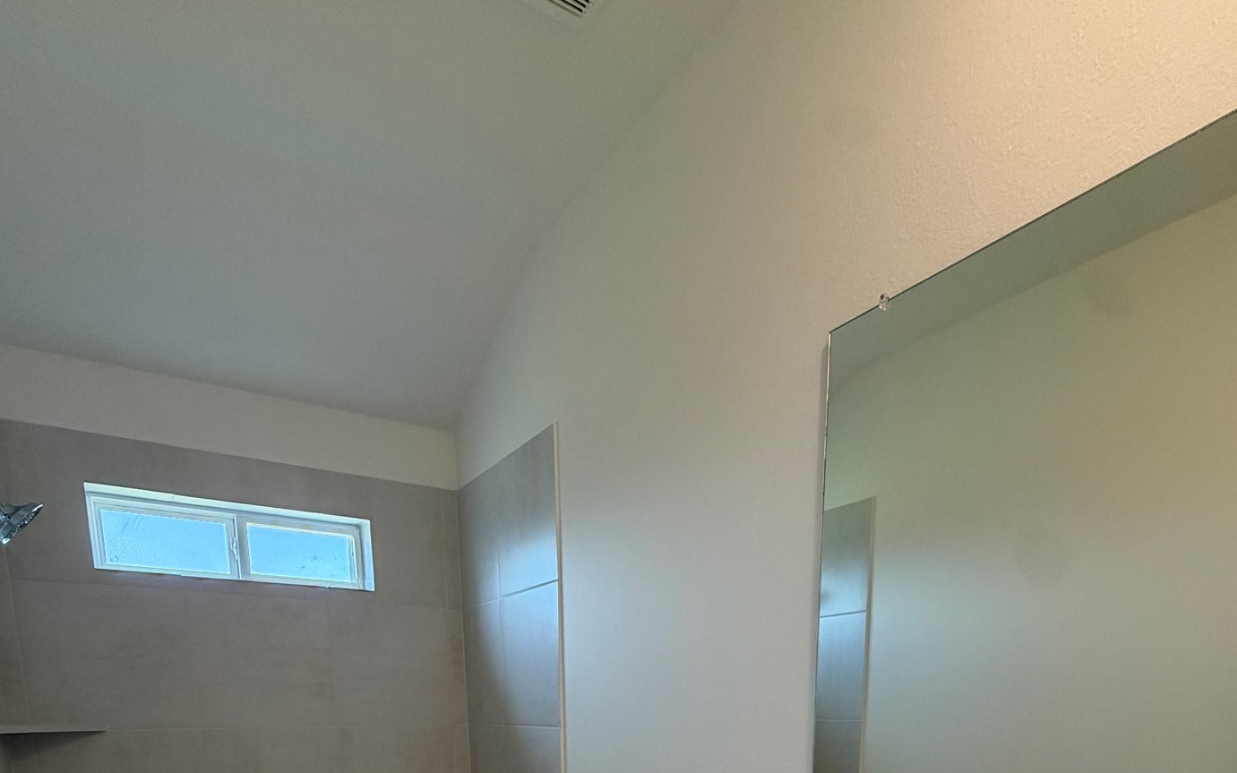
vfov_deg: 42.8
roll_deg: +0.2
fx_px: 742
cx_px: 627
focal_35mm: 22
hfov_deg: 79.6
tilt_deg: -10.7
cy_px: 854
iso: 200
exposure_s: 1/120
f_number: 2.2
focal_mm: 2.22
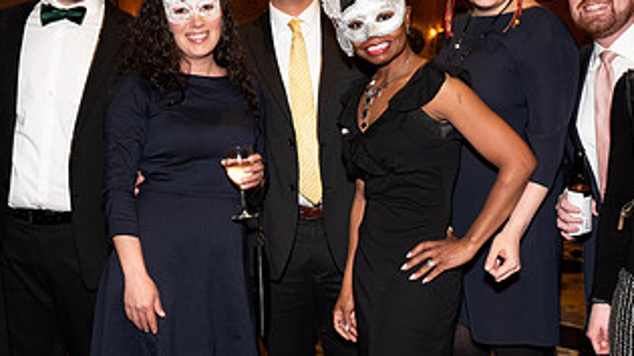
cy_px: 124
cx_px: 330
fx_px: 941
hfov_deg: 37.2
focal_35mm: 56
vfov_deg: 21.4
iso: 400
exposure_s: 1/15
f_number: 8
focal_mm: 29
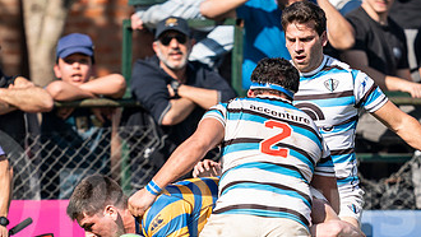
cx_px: 165
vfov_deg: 1.0
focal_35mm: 1218
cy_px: 264
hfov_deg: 1.8
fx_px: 13603
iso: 100
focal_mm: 400
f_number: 2.8
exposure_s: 1/1250
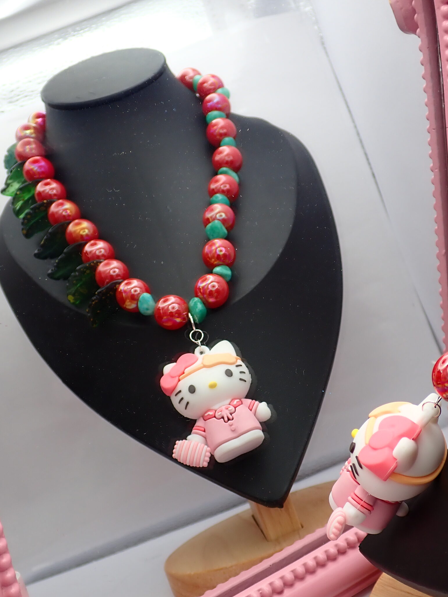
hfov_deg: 32.1
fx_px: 777
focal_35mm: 45
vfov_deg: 41.9
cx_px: 275
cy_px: 359
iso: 100
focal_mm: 6.37
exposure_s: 1/100
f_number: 2.5
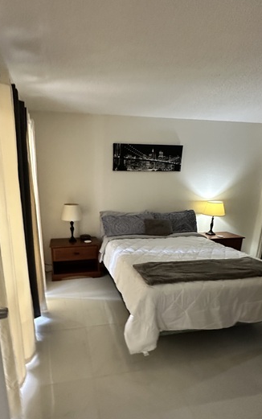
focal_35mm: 19
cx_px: 100
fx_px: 217
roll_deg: -0.6
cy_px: 237
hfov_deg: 61.5
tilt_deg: -11.4
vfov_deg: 87.5
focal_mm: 2.22
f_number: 2.2
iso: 640
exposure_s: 1/60
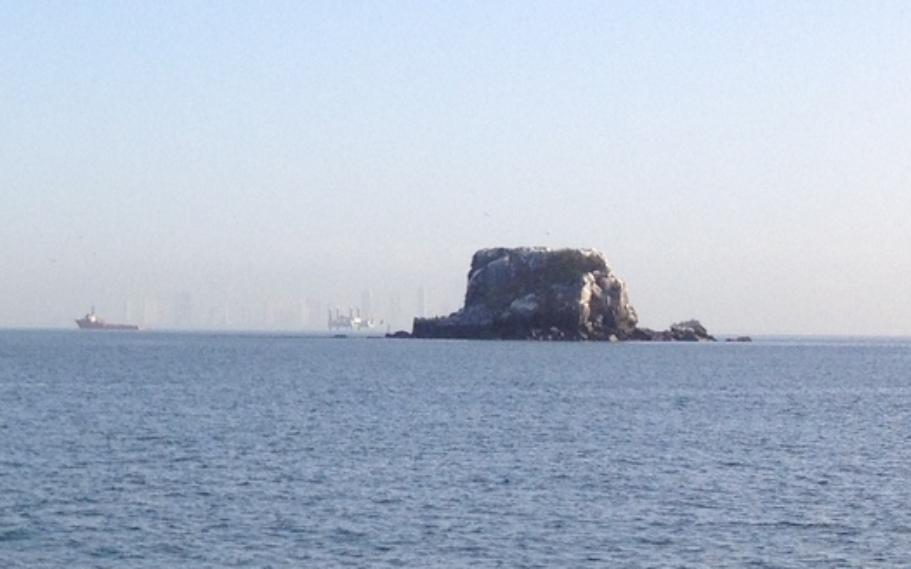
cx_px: -430
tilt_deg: -0.5
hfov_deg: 16.8
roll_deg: -1.4
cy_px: 231
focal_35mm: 113
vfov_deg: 11.6
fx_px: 2805
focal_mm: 4.28
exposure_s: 1/1493
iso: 50
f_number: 2.4
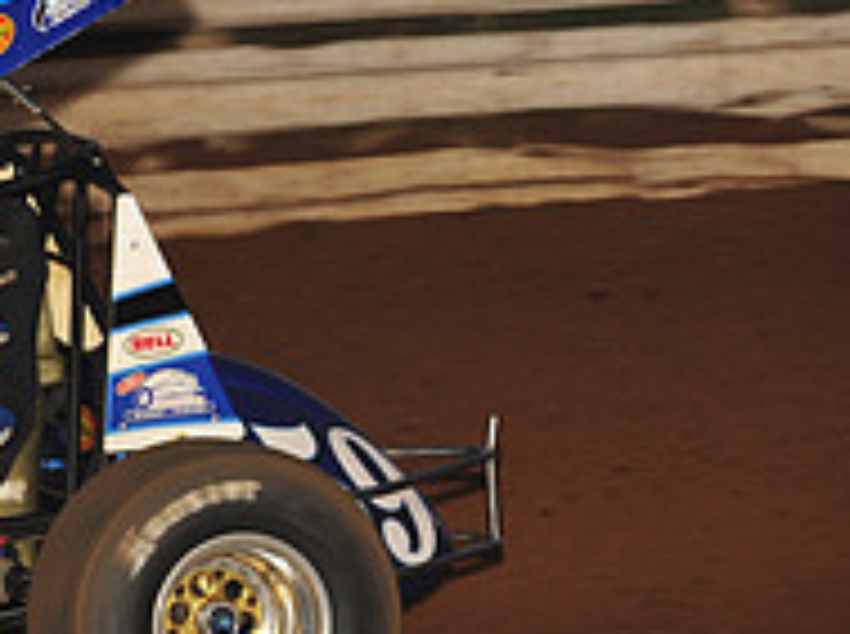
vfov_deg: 3.7
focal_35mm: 399
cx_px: -414
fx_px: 9779
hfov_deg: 4.9
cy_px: 270
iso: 800
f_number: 6.3
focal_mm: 135
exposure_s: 1/320
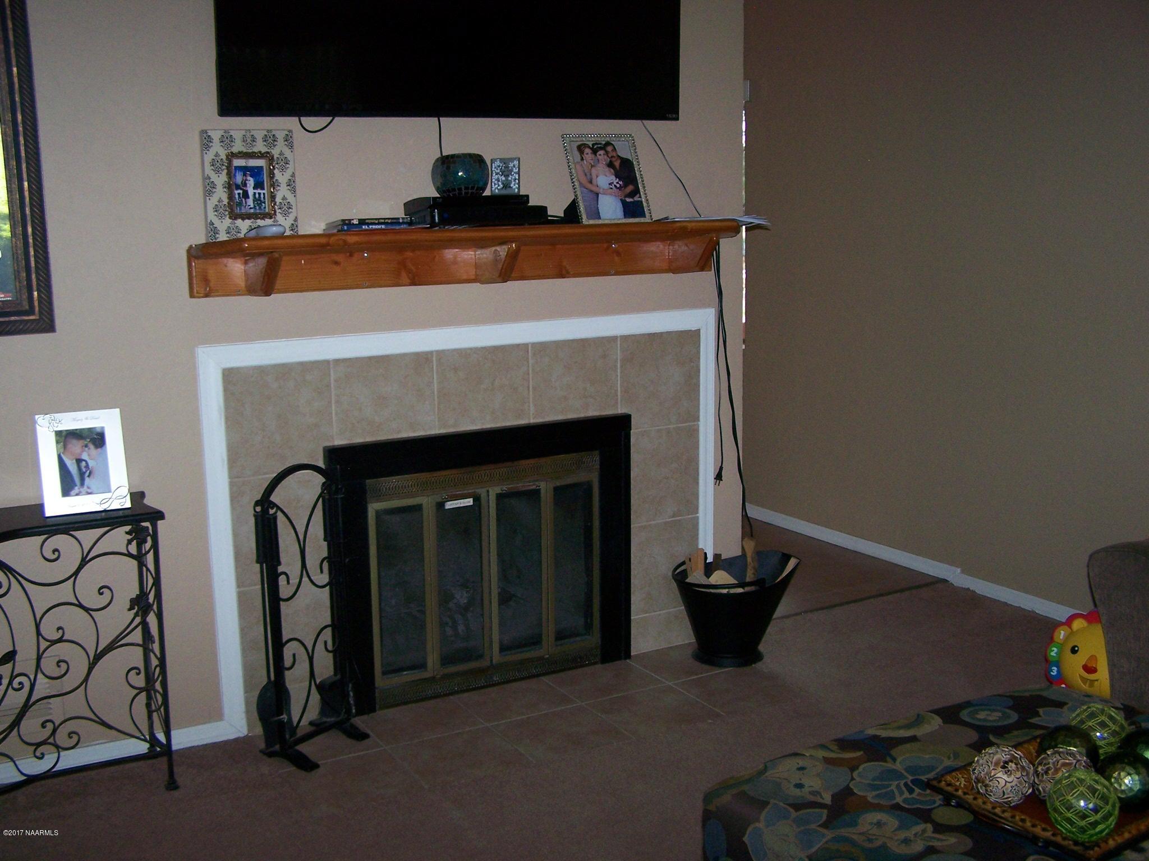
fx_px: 1261
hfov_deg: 49.0
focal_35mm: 38
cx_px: 574
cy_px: 430
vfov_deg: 37.7
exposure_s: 1/60
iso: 160
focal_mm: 6.3
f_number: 2.8
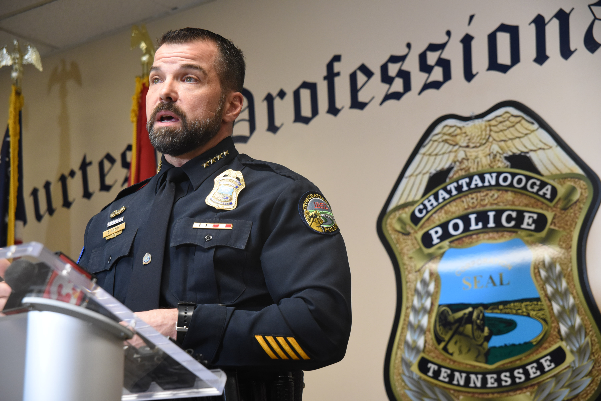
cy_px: 200
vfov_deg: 19.5
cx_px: 300
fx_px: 1169
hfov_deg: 28.8
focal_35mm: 70
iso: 3200
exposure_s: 1/250
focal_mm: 70
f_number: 5
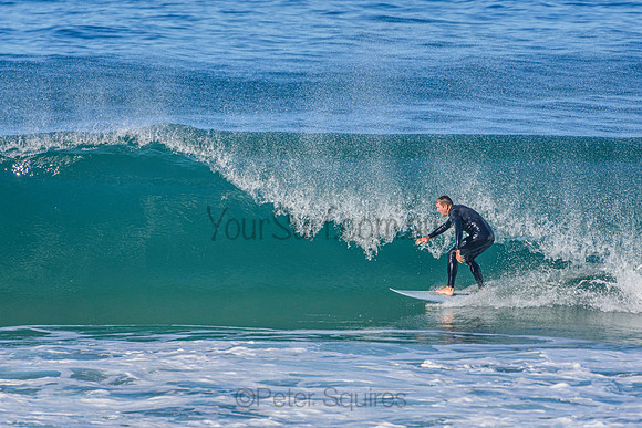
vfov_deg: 1.8
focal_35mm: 750
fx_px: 13378
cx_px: 321
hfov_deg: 2.7
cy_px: 214
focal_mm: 500
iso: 400
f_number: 5.6
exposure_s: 1/2000
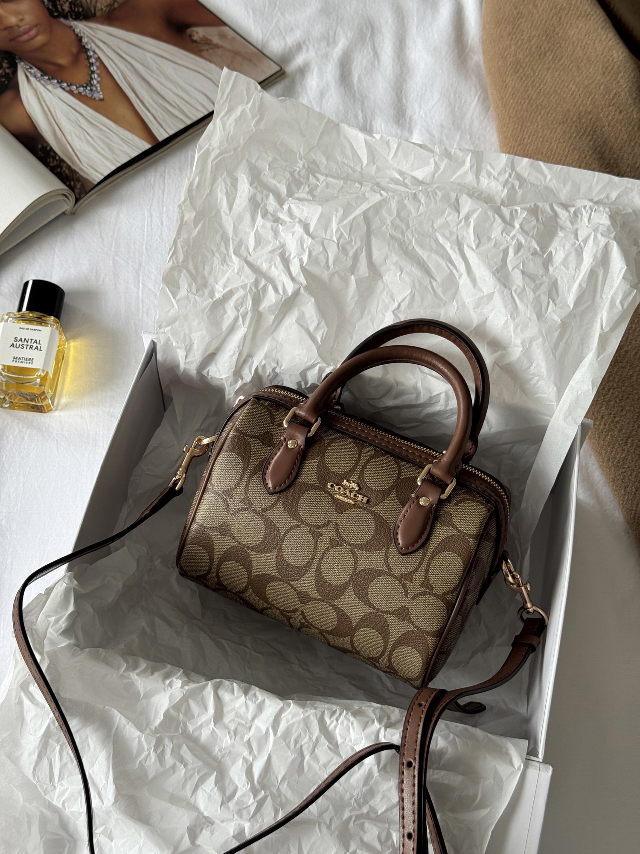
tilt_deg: -59.4
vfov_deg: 39.7
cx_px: 320
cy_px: 427
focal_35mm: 48
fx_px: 1183
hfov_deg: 30.3
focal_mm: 6.76
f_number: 1.78
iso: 80
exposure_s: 1/121
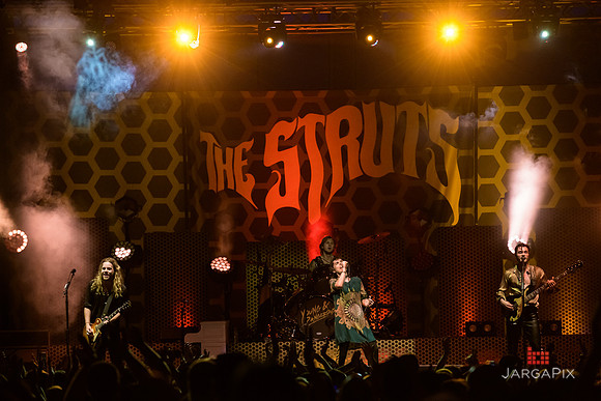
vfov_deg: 6.9
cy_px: 200
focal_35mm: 200
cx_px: 300
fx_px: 3340
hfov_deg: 10.3
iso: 3200
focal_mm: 200
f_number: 5
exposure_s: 1/200
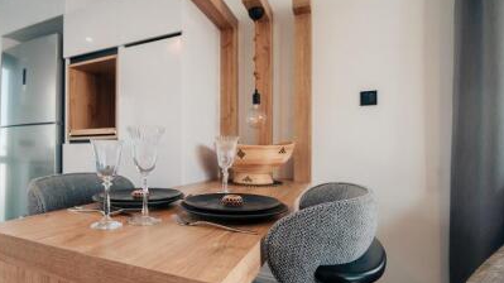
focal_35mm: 20
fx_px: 267
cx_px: 205
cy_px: 164
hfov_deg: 85.7
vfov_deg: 55.6
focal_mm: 16
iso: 1000
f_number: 6.3
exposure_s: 1/160
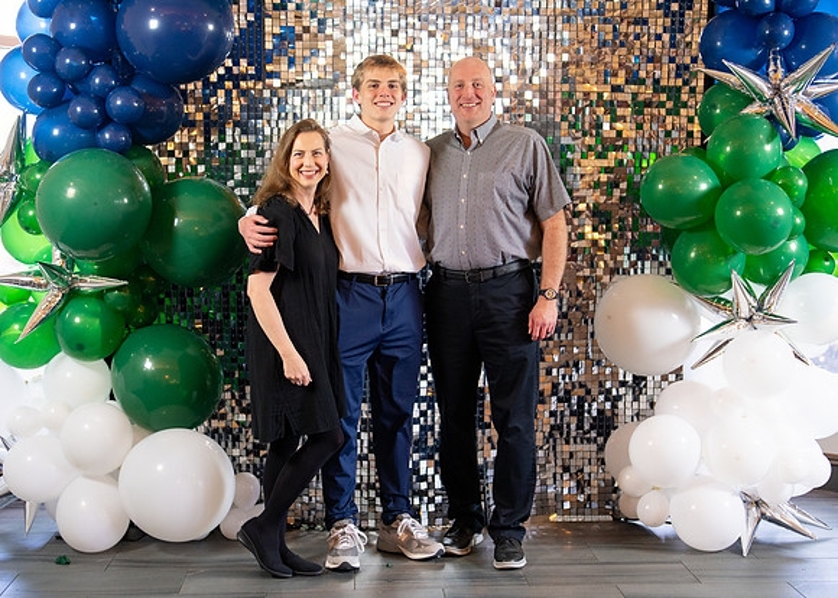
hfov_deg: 35.3
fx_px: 1316
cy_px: 303
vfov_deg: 25.6
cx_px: 411
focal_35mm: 55
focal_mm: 50
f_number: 1.2
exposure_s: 1/320
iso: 800
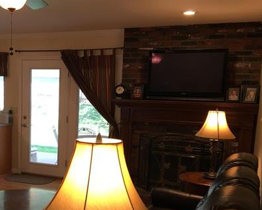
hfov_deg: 39.4
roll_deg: -1.8
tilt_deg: -7.2
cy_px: 141
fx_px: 357
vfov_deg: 32.4
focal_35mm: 46
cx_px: 68
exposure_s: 1/15
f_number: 2.2
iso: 25
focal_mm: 4.15
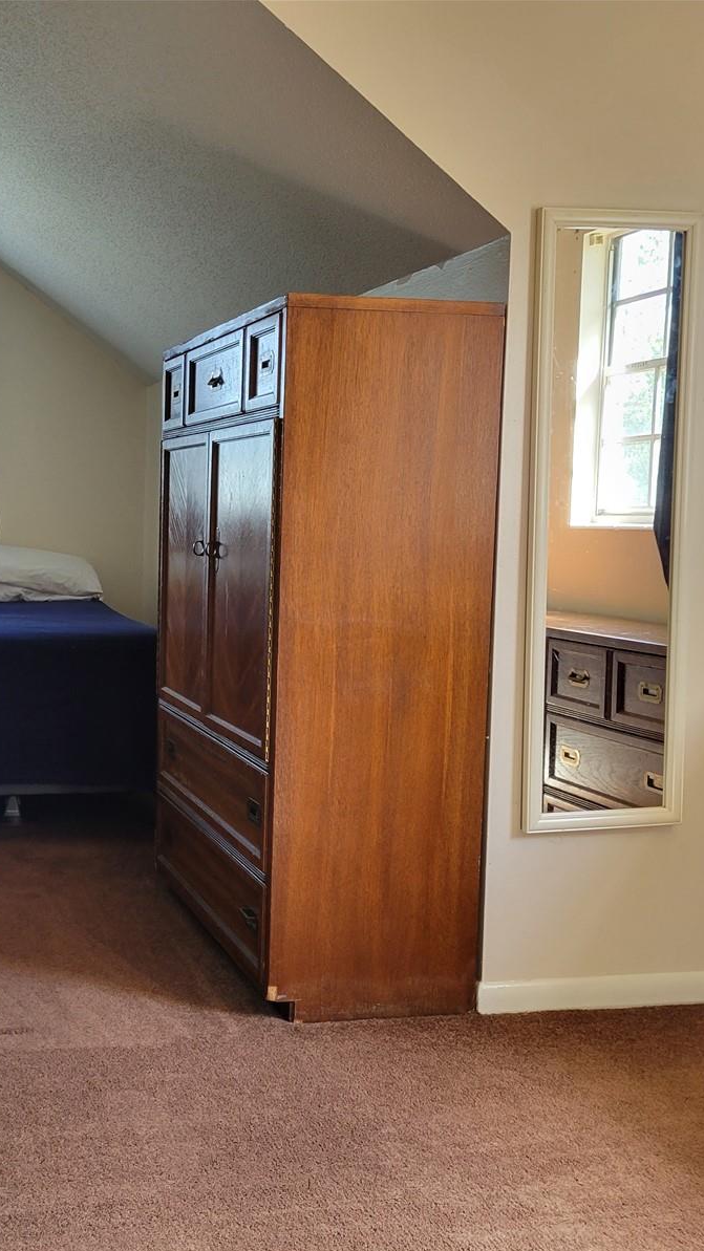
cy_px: 628
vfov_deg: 52.8
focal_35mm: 38
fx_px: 1261
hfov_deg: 30.3
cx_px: 120
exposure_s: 1/60
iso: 200
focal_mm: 5.4
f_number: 1.8
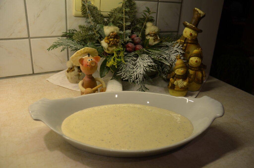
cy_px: 84
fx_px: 222
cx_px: 127
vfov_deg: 41.5
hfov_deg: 59.6
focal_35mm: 32
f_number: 4.5
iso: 400
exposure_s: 1/80
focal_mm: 21
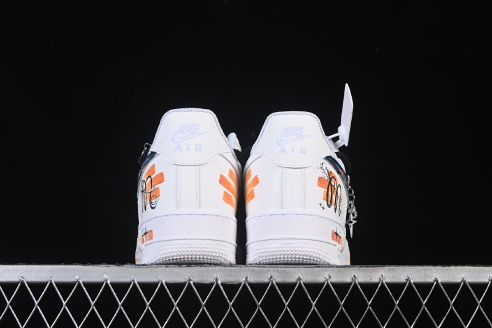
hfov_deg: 27.0
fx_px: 1025
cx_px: 246
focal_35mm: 75
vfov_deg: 18.2
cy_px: 164
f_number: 8
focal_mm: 50
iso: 160
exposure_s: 1/80
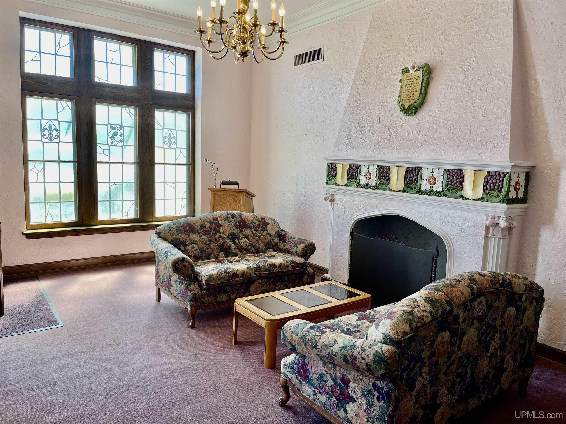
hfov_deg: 67.3
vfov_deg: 53.1
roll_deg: -1.4
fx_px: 425
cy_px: 212
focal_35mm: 26
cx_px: 283
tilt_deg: -8.0
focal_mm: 5.1
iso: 64
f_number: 1.6
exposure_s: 1/120
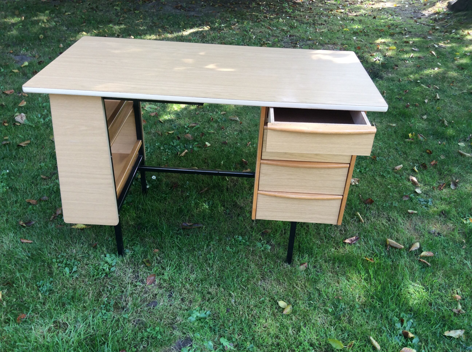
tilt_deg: -32.8
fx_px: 436
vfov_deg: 44.1
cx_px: 236
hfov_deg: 56.9
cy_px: 176
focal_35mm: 32
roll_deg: +1.1
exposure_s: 1/117
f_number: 2.4
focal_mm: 3.3
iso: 32
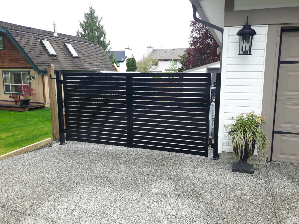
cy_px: 112
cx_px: 150
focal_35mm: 31
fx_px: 268
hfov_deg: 58.4
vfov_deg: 45.4
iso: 40
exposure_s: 1/233
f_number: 1.9
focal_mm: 3.7
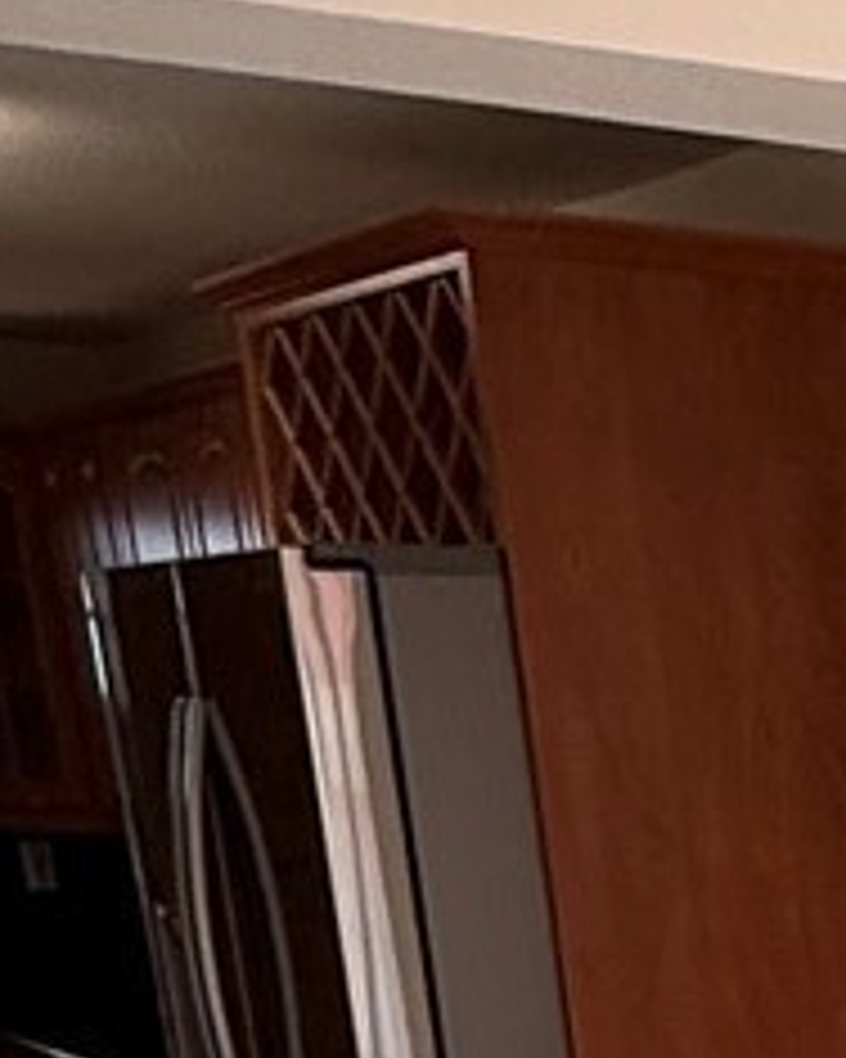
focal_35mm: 93
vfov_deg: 17.3
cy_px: 1819
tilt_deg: -20.4
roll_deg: -0.7
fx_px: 2911
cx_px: 1670
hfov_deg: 14.0
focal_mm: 2.22
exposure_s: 1/106
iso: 80
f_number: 2.2
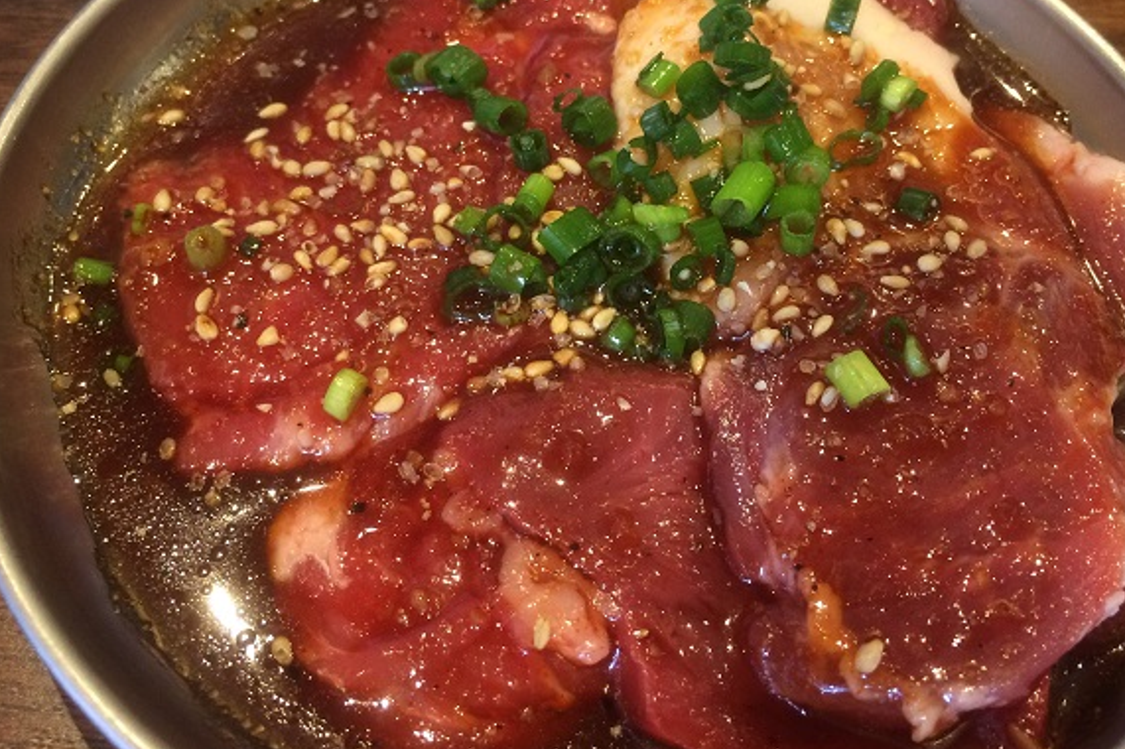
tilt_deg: -54.3
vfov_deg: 35.5
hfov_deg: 51.9
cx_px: 573
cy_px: 243
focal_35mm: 37
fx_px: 1156
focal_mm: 4.15
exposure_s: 1/33
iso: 200
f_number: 2.2
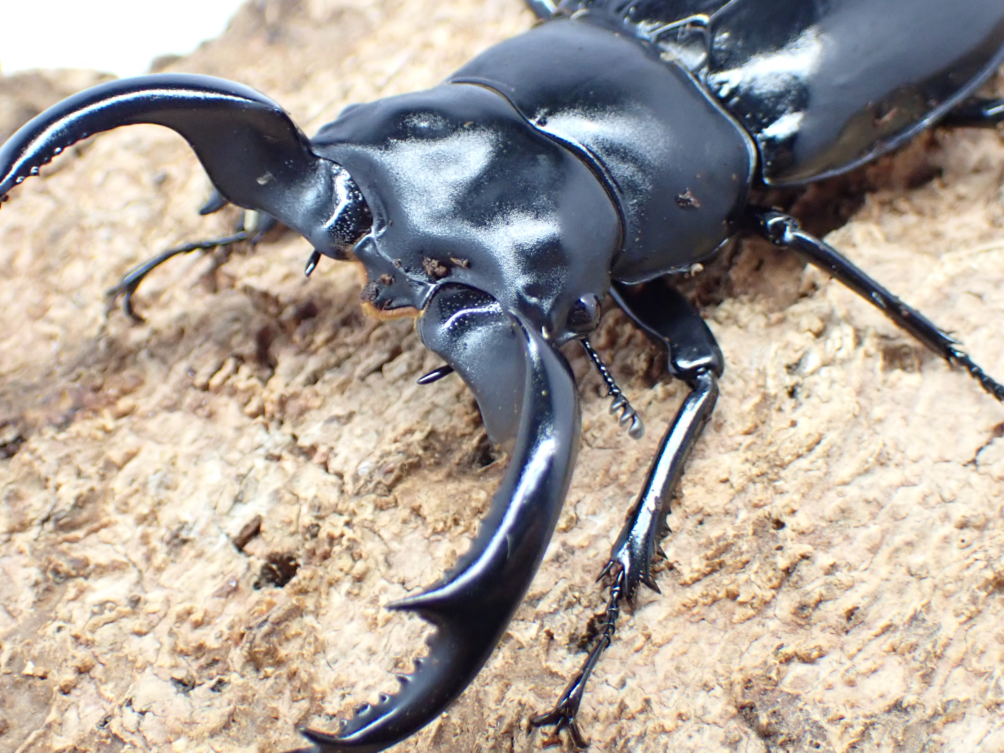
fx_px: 2088
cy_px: 333
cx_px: 475
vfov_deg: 20.4
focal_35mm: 72
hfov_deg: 27.0
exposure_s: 1/100
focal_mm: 10.35
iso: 800
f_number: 3.5
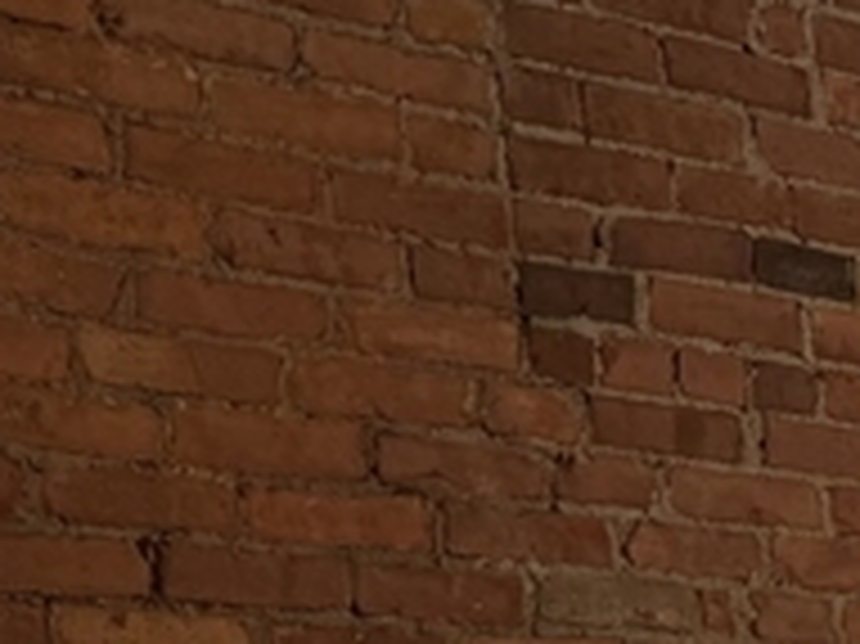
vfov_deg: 10.5
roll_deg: -0.5
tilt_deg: -8.1
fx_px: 3203
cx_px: 2260
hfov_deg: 11.6
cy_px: 1329
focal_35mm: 129
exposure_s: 1/173
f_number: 1.78
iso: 64
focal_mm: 6.76
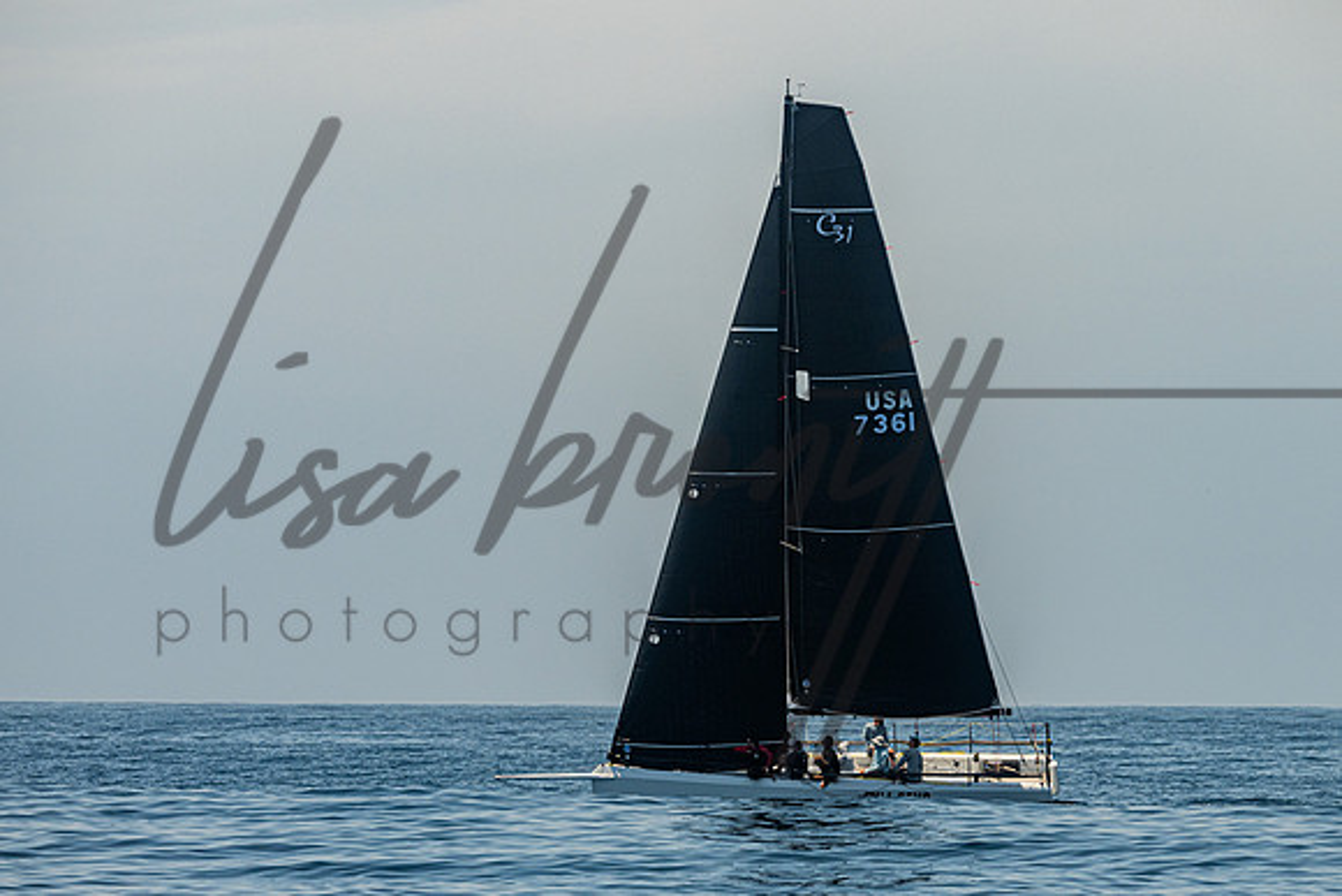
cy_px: 467
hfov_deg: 6.1
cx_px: 709
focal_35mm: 336
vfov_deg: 4.1
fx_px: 12529
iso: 400
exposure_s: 1/3200
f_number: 7.1
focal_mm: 250
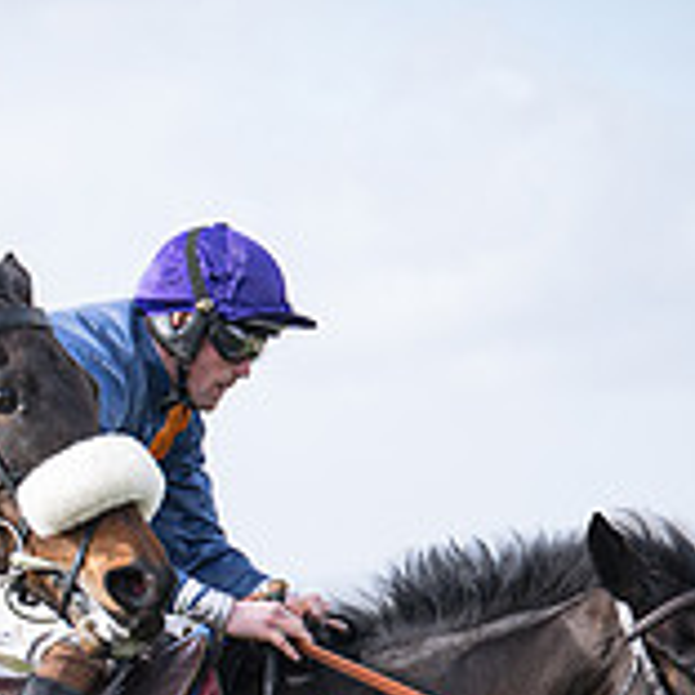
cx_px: -293
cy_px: 932
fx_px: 6383
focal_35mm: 281
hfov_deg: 6.2
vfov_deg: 6.2
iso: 250
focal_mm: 70
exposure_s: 1/1600
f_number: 3.2
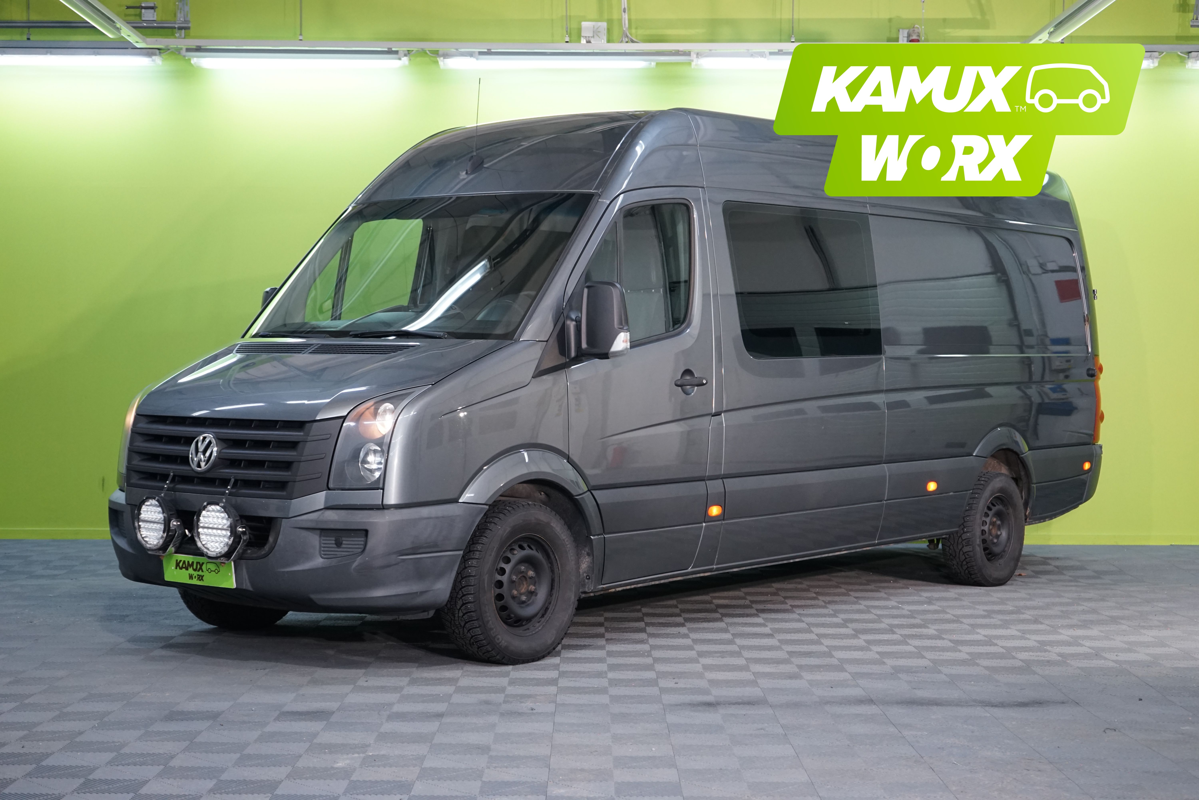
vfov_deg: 24.2
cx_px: 600
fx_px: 1865
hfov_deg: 35.6
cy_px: 400
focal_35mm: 56
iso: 2000
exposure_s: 1/50
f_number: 5.6
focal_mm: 56
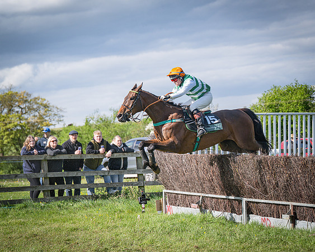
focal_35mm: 110
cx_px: 158
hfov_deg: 17.4
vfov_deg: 14.0
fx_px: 1029
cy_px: 126
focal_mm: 98
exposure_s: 1/3200
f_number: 4
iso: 400
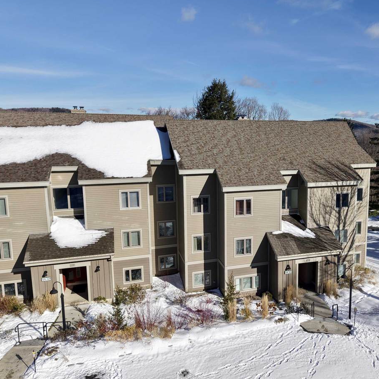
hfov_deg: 53.2
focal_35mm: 30
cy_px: 188
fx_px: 372
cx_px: 247
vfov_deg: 54.0
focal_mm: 8.67
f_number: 1.8
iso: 150
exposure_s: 1/180
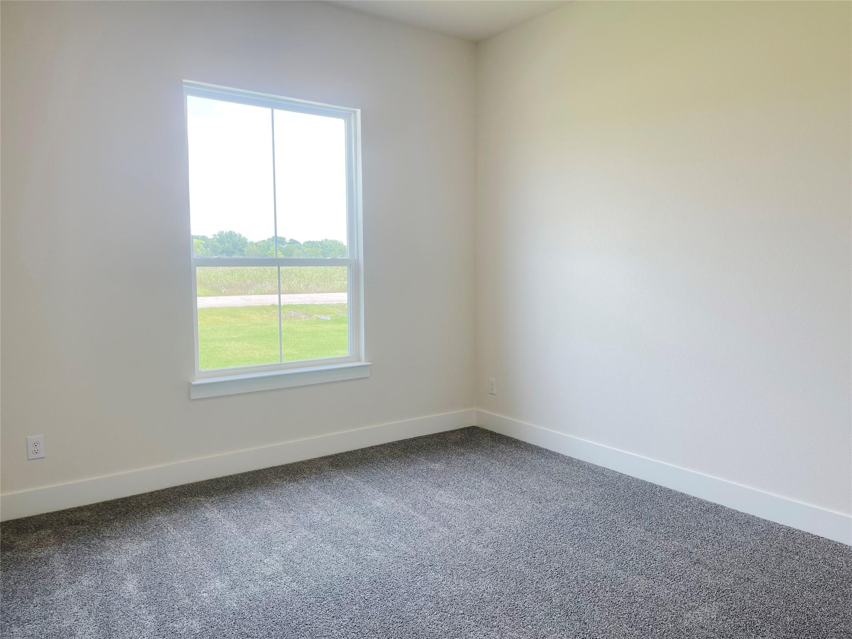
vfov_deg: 54.9
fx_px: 615
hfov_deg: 69.4
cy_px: 320
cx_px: 426
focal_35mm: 25
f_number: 1.6
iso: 32
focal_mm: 5.1
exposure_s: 1/191
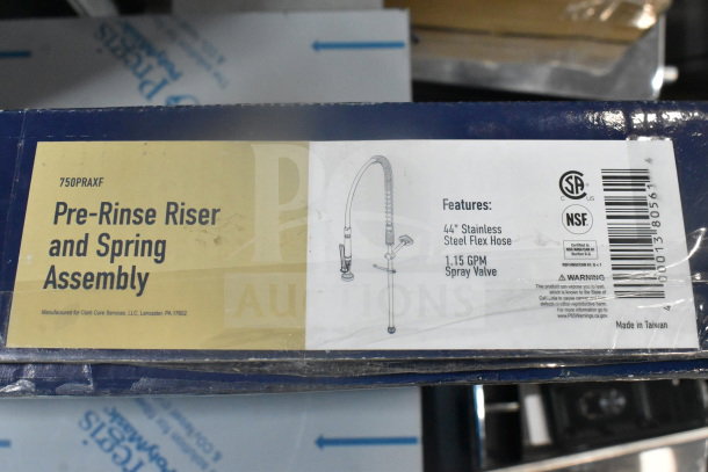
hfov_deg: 51.3
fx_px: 738
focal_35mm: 38
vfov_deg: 35.5
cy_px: 236
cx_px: 354
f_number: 10
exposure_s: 1/400
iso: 6400
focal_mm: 25
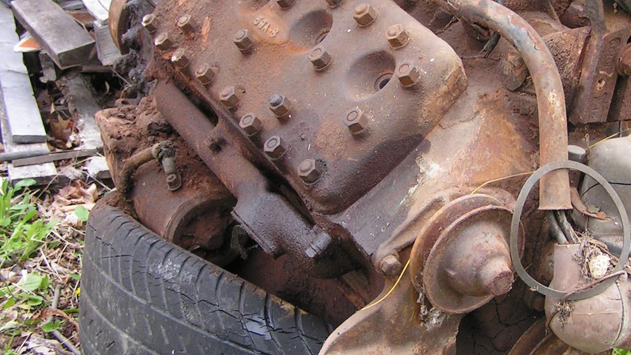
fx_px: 1004
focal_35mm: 60
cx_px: 425
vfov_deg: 20.0
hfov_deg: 34.5
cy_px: 129
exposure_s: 1/40
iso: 50
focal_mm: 6.3
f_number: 2.8
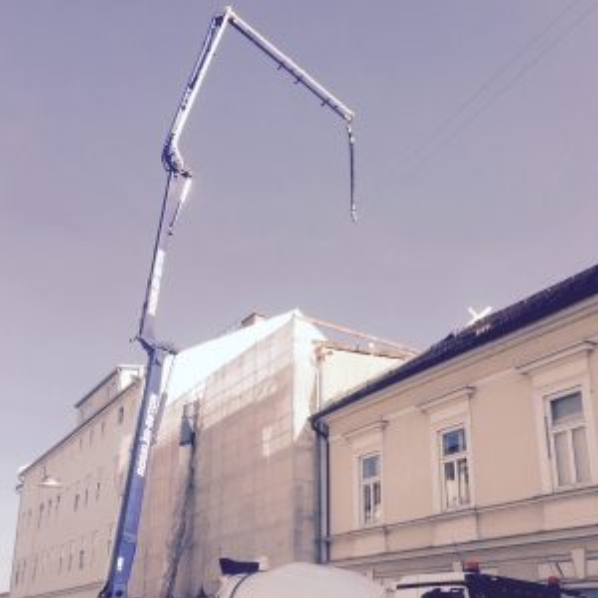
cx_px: 294
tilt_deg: +17.5
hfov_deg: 42.8
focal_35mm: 39
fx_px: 762
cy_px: 394
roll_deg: -0.9
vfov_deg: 42.3
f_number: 2.2
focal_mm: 4.15
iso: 32
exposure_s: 1/1364
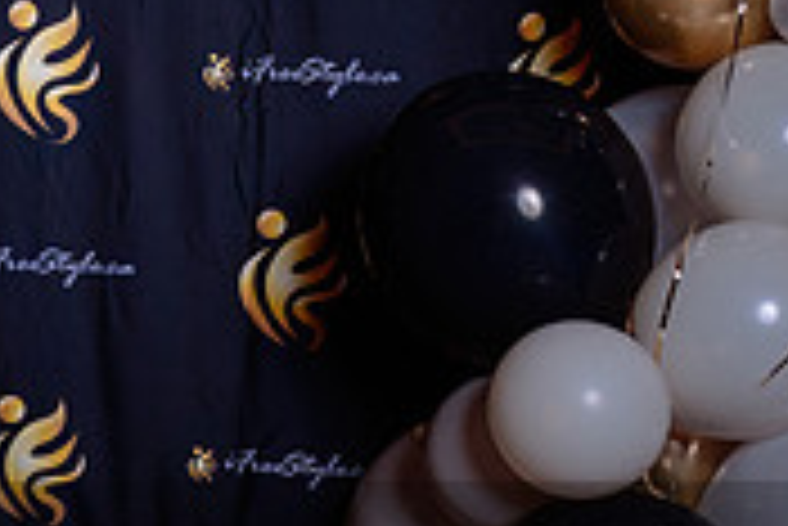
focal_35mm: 130
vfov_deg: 10.5
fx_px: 2848
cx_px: -208
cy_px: 75
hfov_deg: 15.1
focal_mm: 36
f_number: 5.6
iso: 125
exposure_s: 1/60
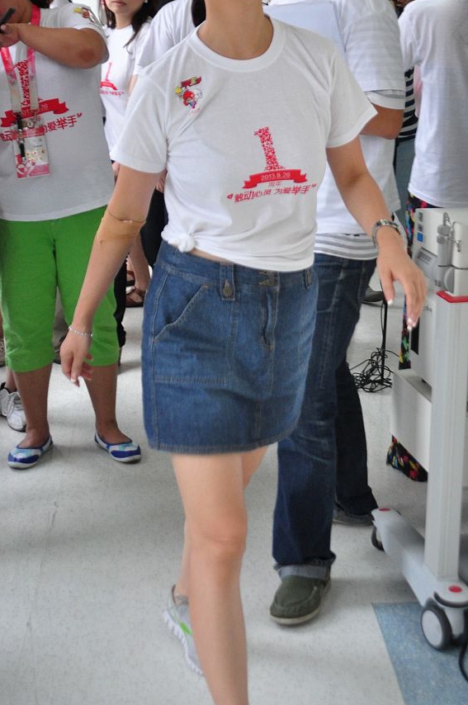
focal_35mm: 59
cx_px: 291
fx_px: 1154
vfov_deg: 33.5
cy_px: 211
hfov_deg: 22.9
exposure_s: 1/160
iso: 800
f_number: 3.8
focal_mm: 28
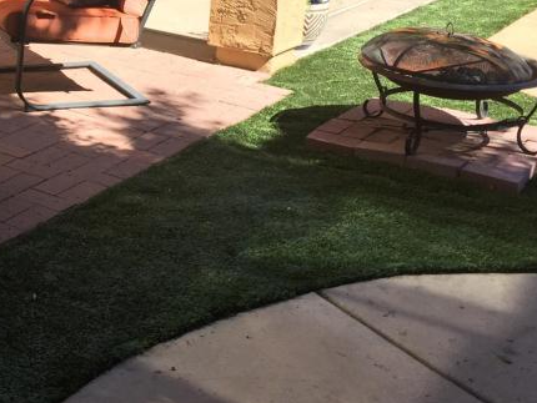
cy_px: 57
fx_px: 1071
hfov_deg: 27.1
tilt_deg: -14.9
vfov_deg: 21.0
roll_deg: -2.3
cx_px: 49
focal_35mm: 69
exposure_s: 1/659
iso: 32
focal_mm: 4.15
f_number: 2.2
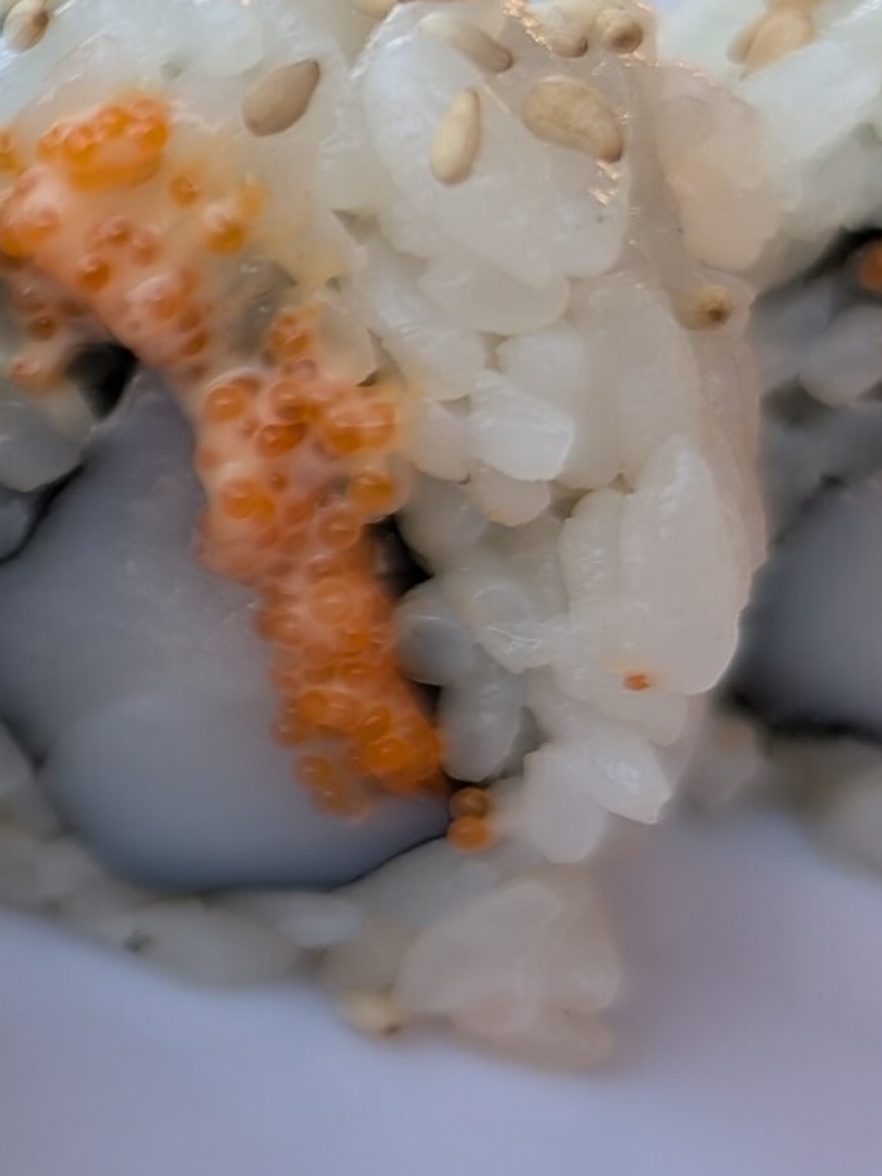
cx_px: -1010
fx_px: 2819
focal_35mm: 83
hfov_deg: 14.2
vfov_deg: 23.4
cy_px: 840
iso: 17
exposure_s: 1/47.7
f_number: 1.68
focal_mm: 6.9
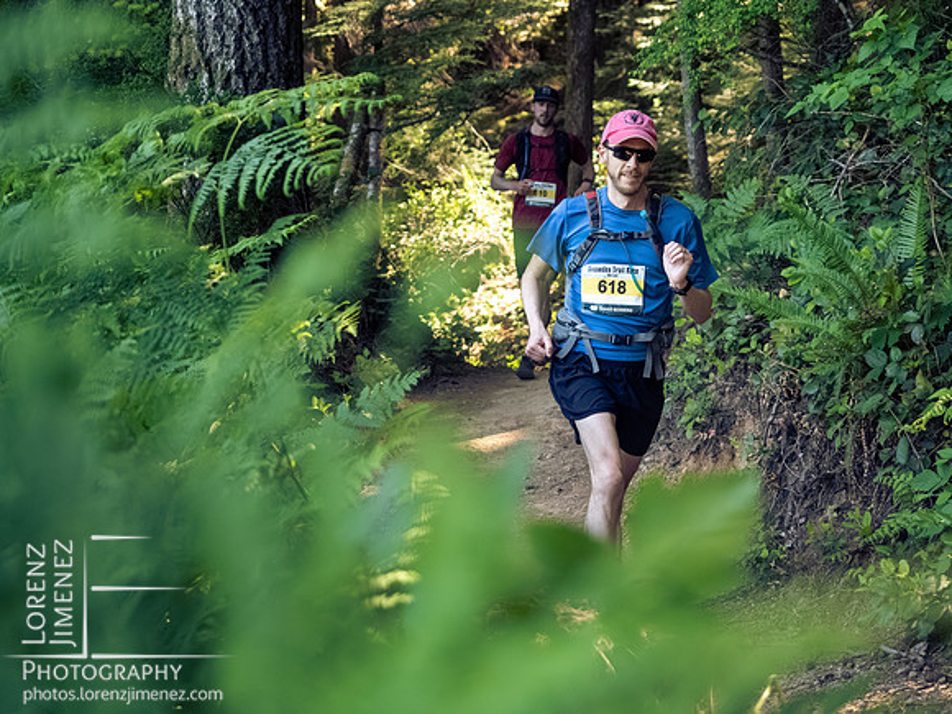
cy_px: 357
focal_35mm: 80
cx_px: 476
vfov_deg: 18.4
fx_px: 2200
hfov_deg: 24.4
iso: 5000
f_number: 2.8
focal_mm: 40
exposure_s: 1/1250
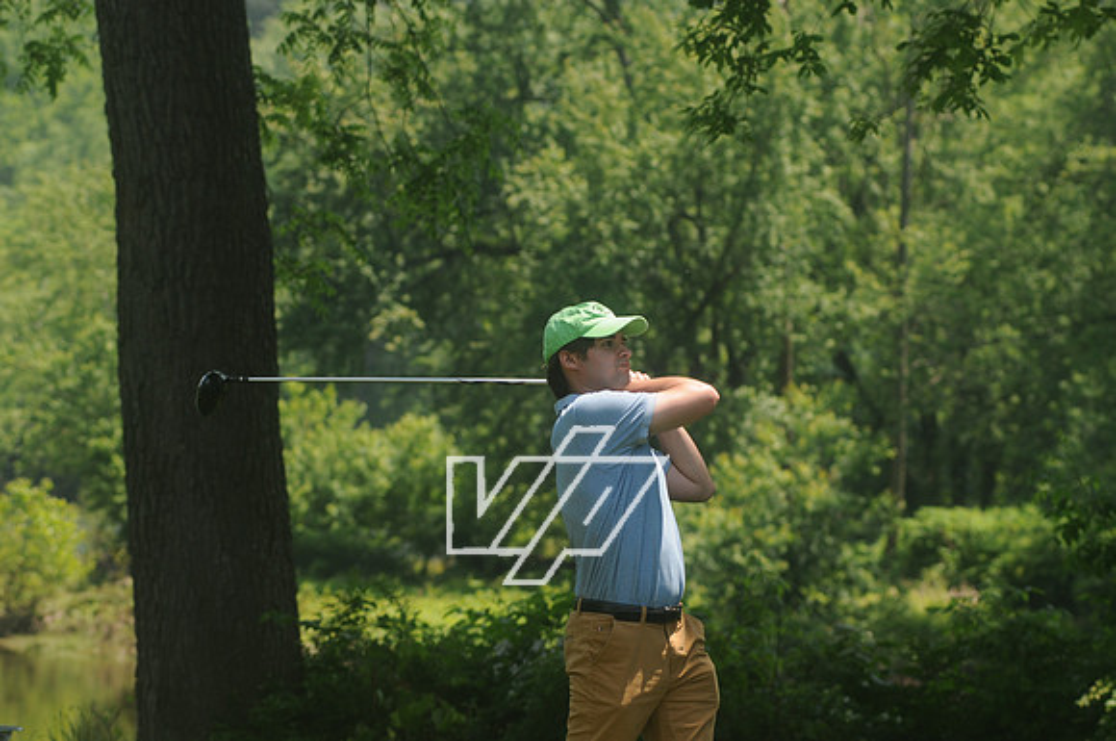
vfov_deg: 9.1
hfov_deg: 13.7
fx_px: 4643
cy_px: 370
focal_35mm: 150
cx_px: 558
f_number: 6.3
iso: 200
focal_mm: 100
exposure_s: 1/640
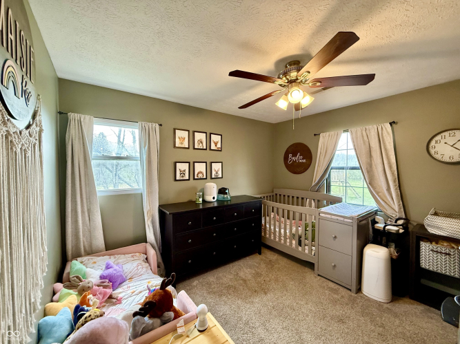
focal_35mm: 14
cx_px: 230
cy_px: 172
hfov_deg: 102.1
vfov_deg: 85.7
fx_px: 186
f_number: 2.2
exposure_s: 1/87
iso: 320
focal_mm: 2.22
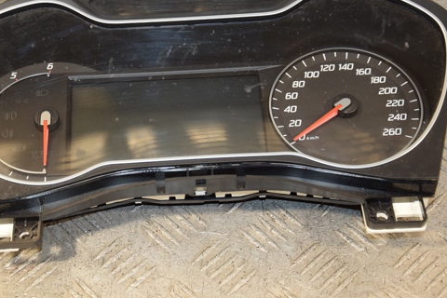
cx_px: 170
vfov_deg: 16.2
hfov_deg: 24.1
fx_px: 1043
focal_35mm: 84
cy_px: 108
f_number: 4.8
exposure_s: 1/160
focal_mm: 42
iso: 800
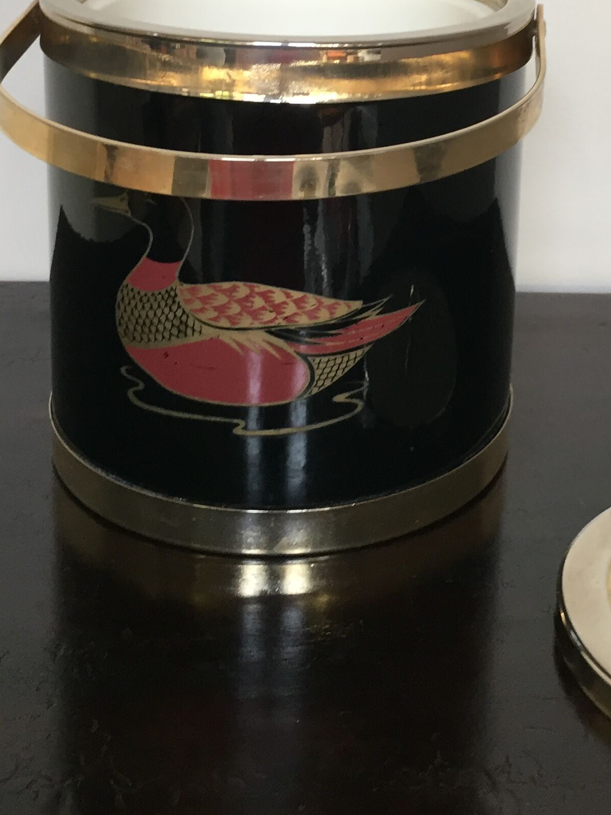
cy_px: 96
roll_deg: -2.6
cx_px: 477
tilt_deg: -15.7
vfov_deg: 31.3
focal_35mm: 59
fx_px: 1389
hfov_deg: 24.5
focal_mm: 4.15
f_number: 2.2
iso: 80
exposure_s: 1/33
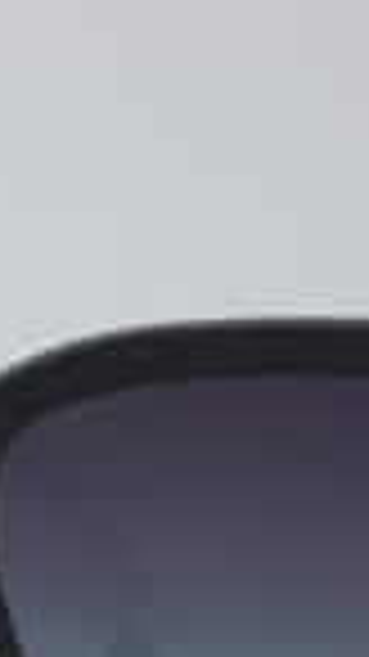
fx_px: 3744
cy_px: 522
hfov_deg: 5.6
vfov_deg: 10.0
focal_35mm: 215
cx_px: -135
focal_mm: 50
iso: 100
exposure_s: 1/4
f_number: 32
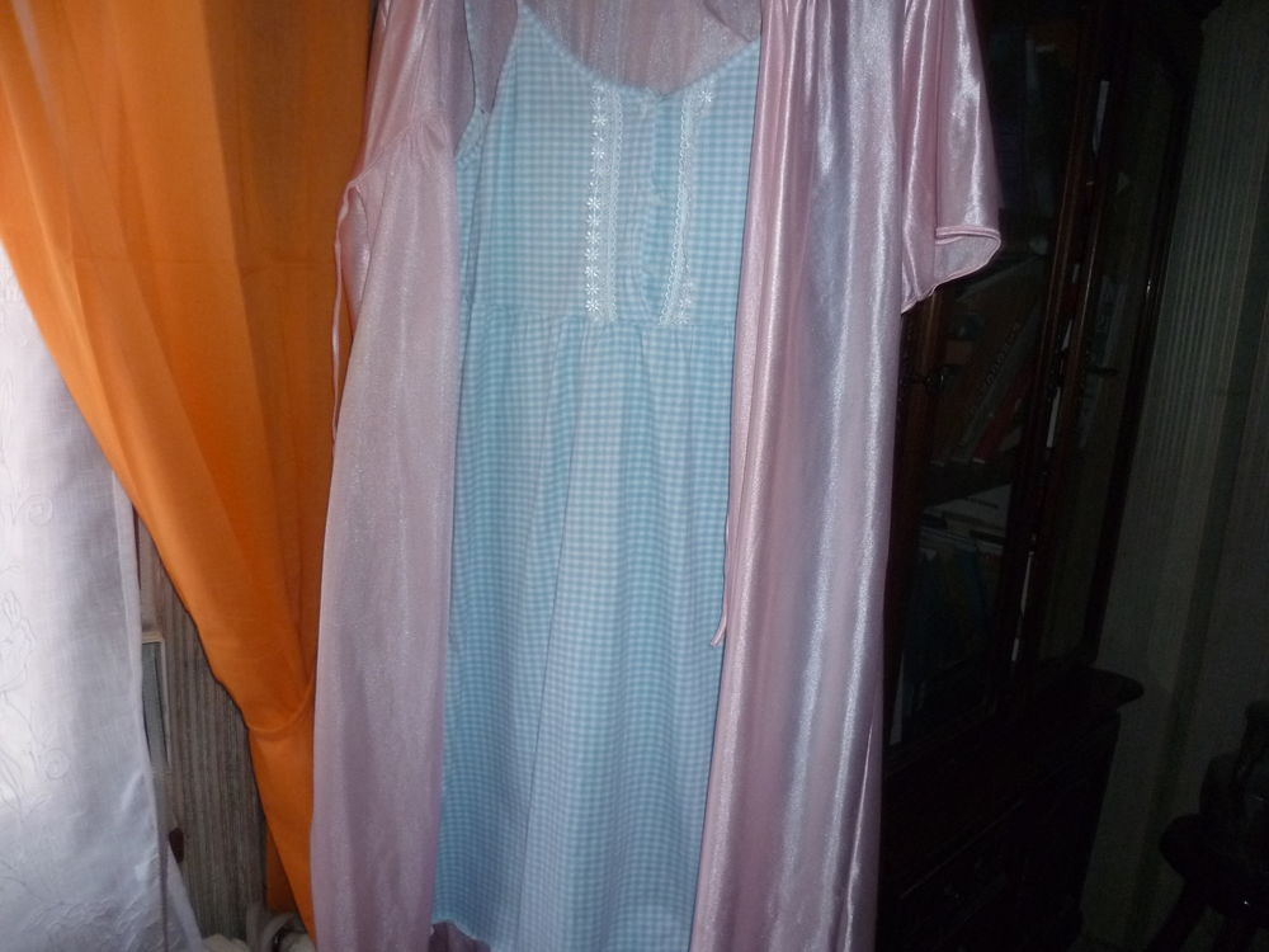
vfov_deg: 49.7
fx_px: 1026
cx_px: 634
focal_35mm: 28
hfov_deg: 63.4
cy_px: 476
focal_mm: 5
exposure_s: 1/30
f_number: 2.8
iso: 320
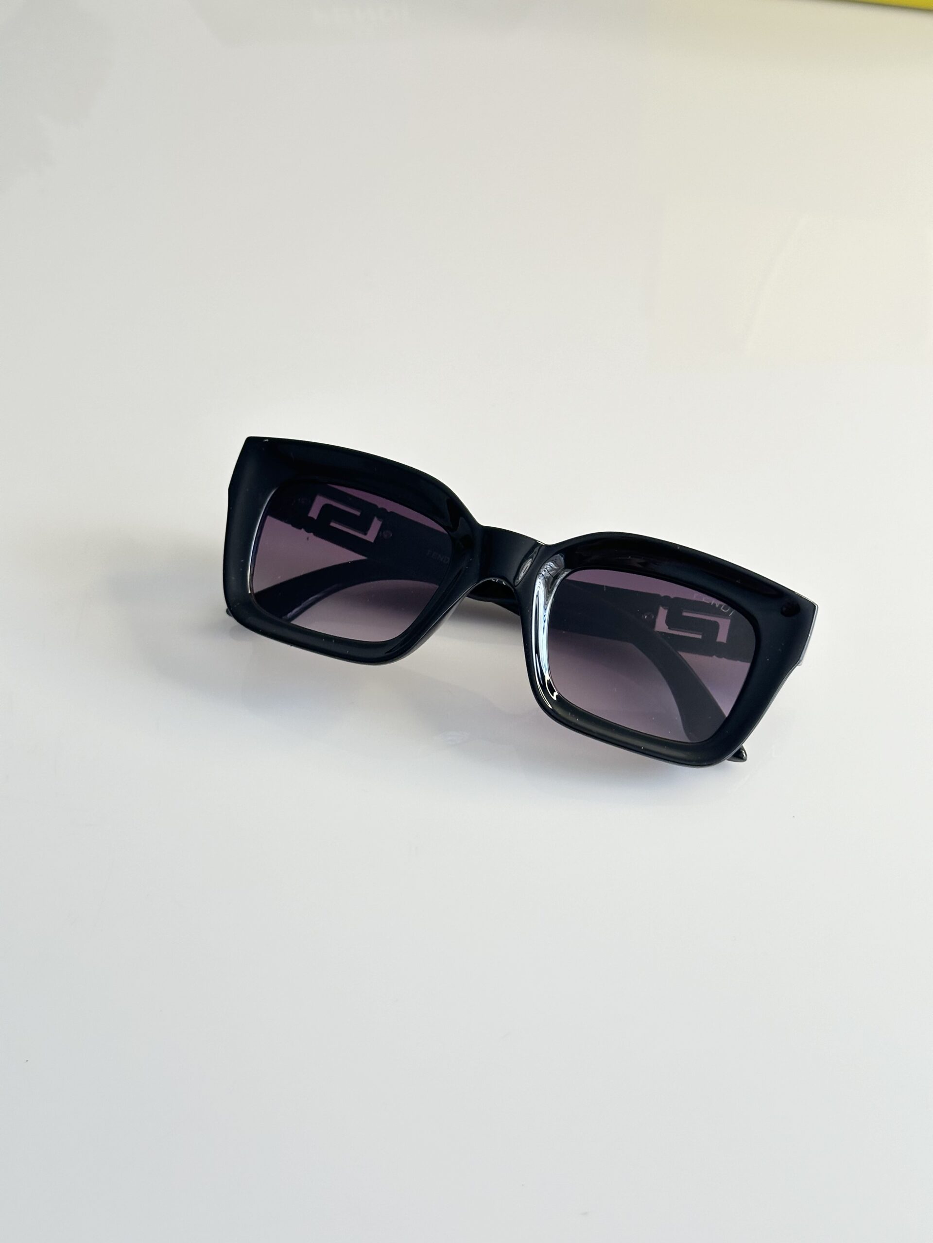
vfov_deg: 39.7
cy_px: 622
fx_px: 1725
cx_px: 466
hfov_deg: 30.3
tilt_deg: -48.3
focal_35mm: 48
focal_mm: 6.86
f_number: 1.78
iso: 100
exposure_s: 1/60
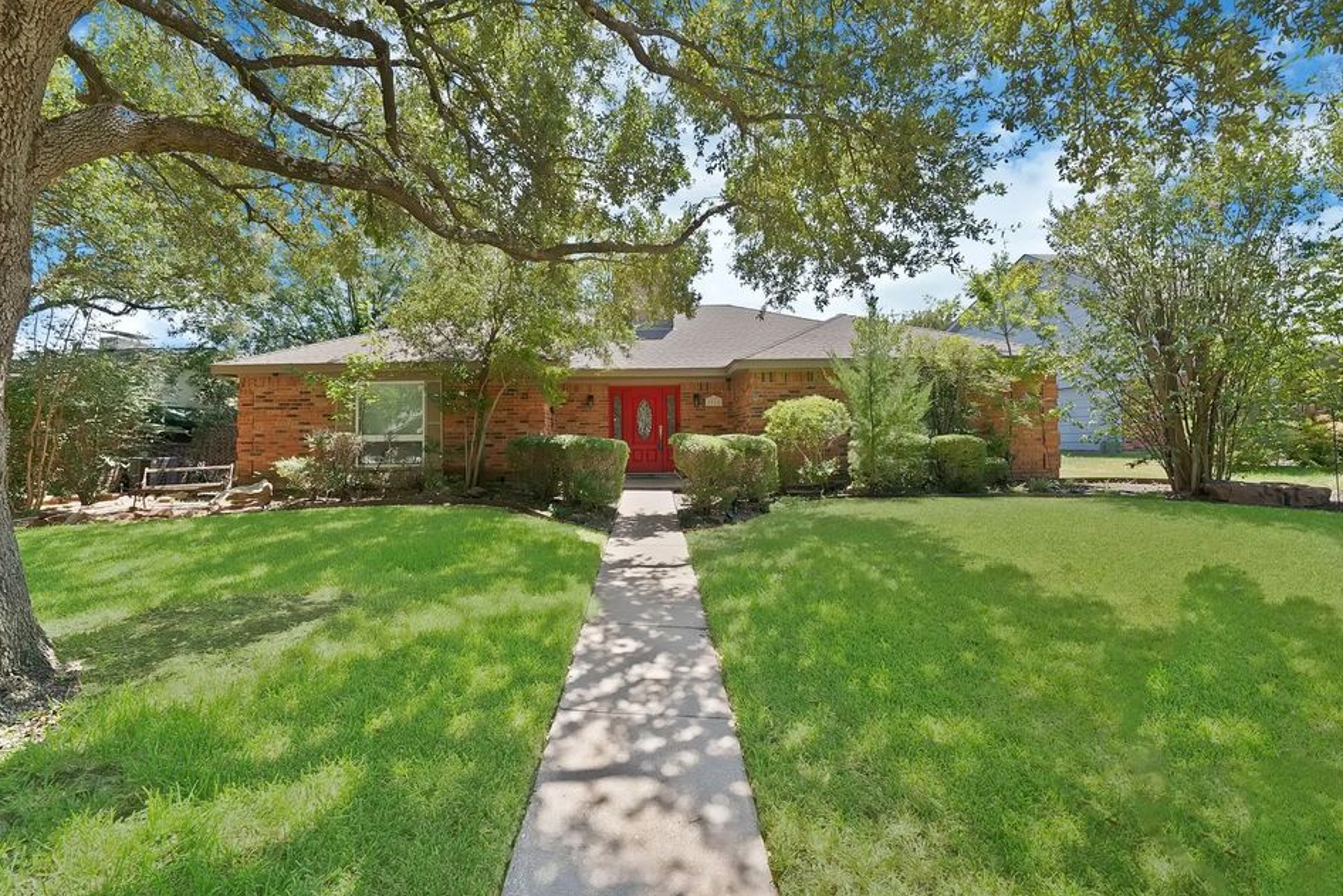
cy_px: 419
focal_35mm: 13
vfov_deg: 85.3
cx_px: 633
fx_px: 485
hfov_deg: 108.2
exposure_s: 1/50
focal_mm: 12
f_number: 9
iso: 640
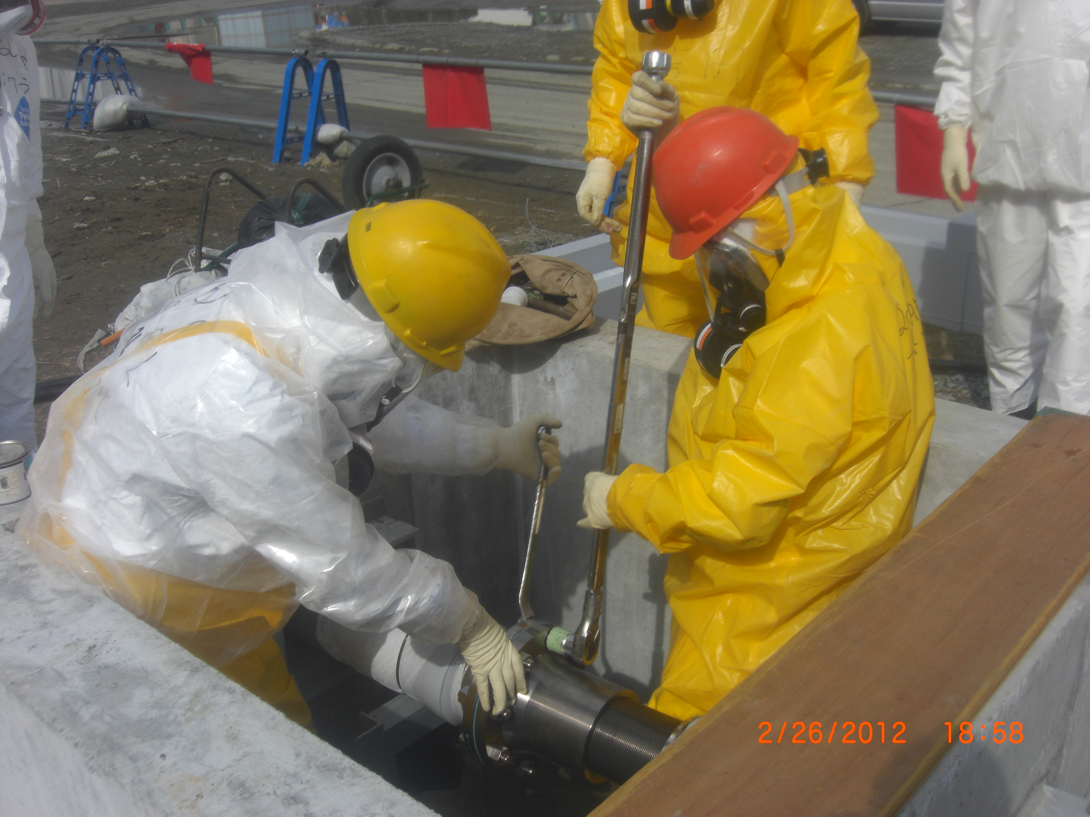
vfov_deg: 37.7
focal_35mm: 38
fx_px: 1197
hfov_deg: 49.0
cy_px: 408
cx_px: 545
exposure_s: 1/320
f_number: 8
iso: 80
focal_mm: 7.9
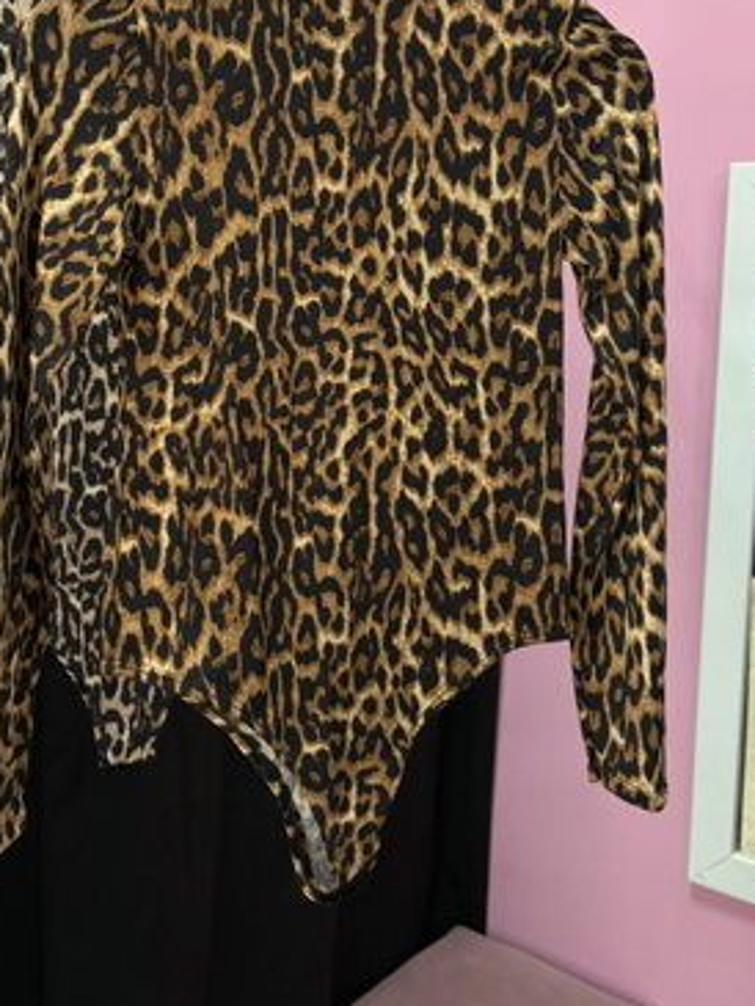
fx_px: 1104
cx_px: 245
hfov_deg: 37.3
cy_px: 340
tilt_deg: -2.7
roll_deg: -1.8
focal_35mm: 38
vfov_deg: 48.2
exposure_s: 1/122
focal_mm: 5.96
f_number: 1.6
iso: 80
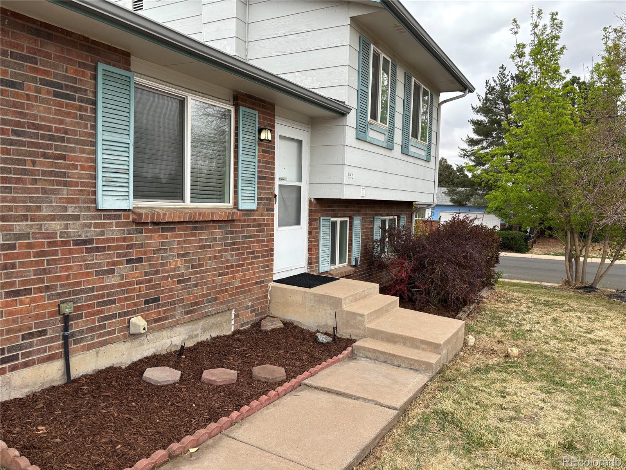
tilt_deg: -5.7
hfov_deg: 67.3
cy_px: 235
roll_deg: -2.1
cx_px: 313
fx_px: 470
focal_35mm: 26
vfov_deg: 53.1
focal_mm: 5.96
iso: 50
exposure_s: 1/1233
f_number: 1.6
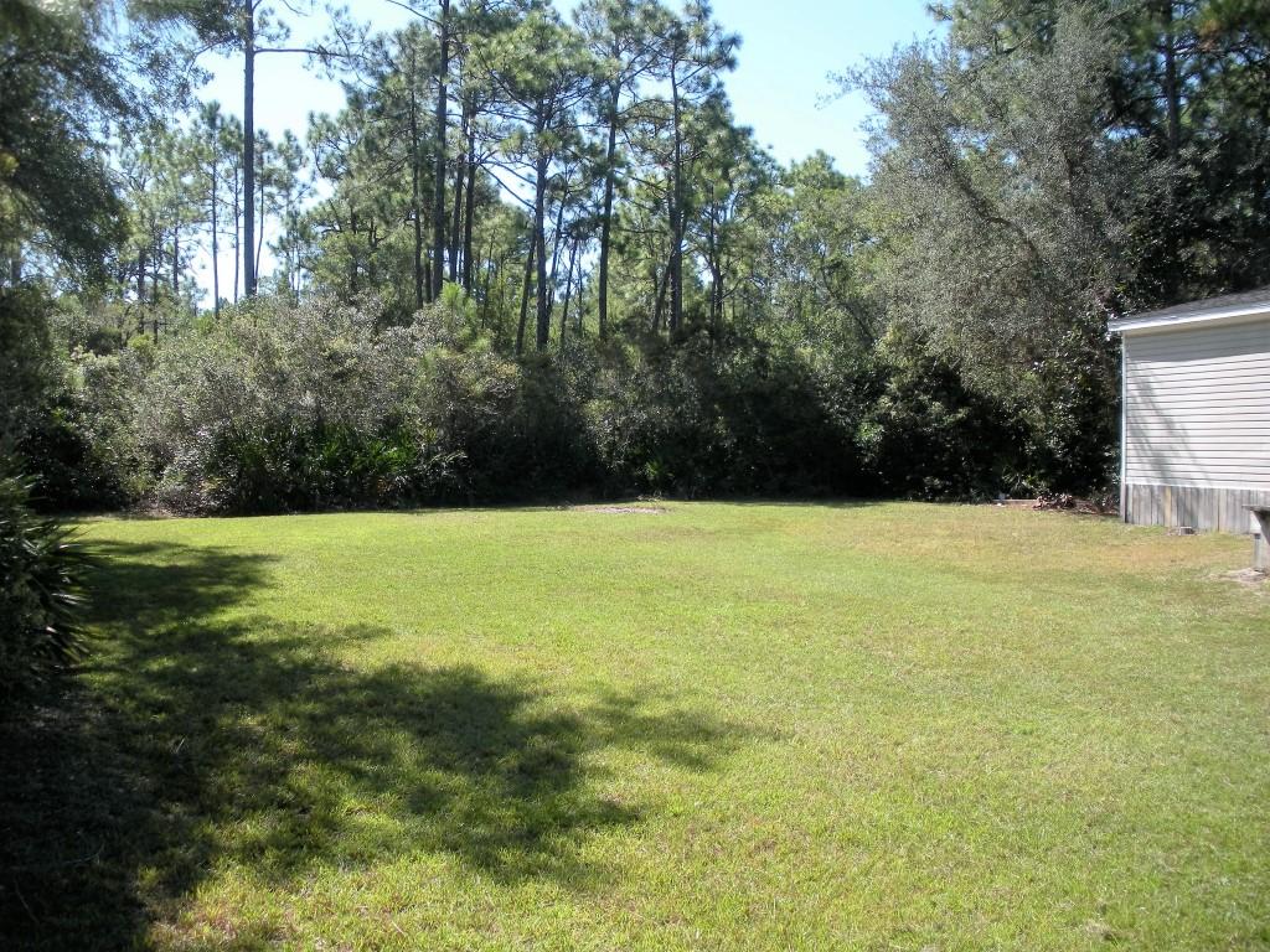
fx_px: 1321
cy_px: 476
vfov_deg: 39.7
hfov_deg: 51.4
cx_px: 635
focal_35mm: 36
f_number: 3.5
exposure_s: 1/264
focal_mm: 6.3
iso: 64
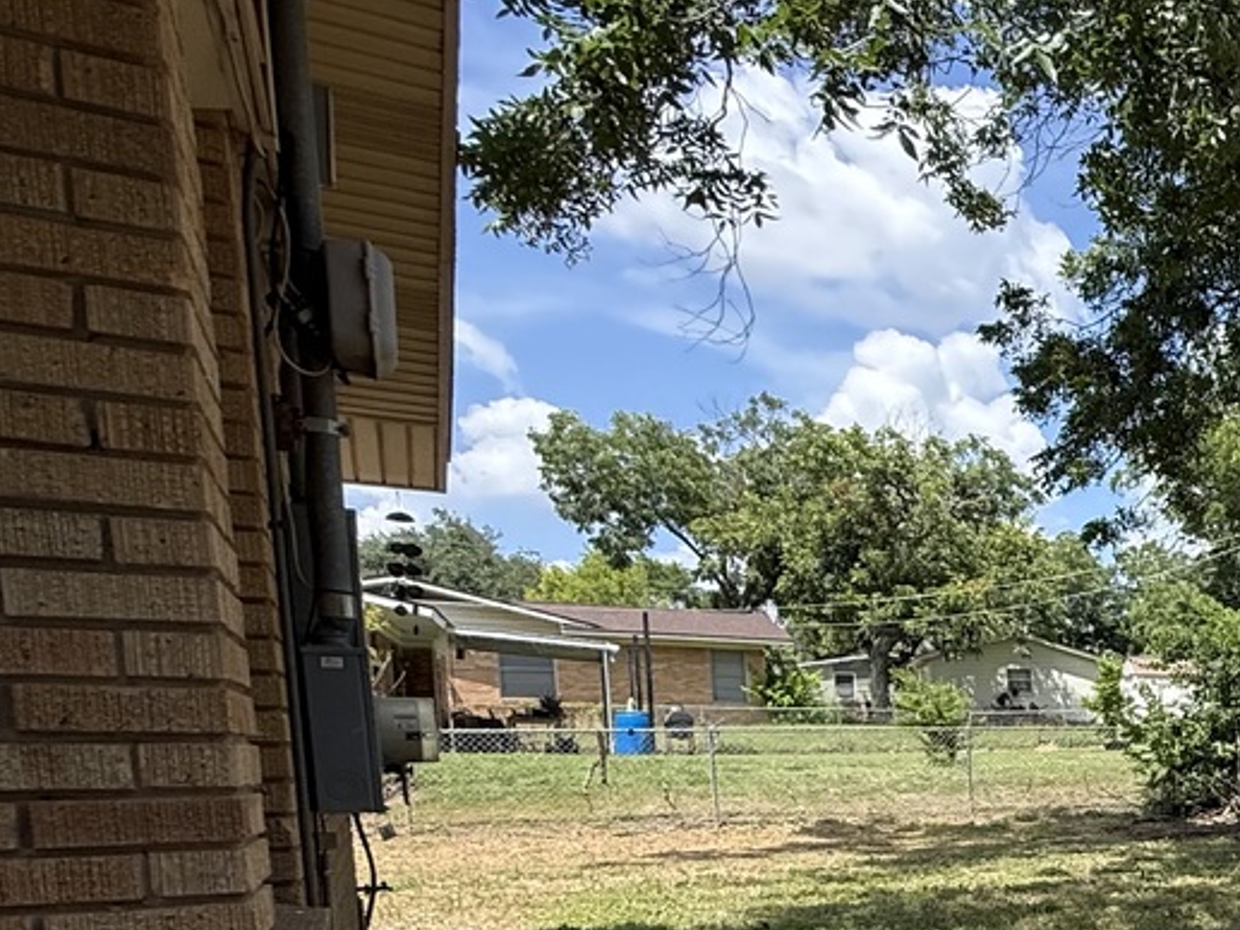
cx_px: 1595
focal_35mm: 39
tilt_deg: -5.8
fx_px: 1397
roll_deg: -0.6
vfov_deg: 34.1
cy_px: 896
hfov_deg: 34.5
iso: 64
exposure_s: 1/1167
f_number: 2.2
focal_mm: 2.22
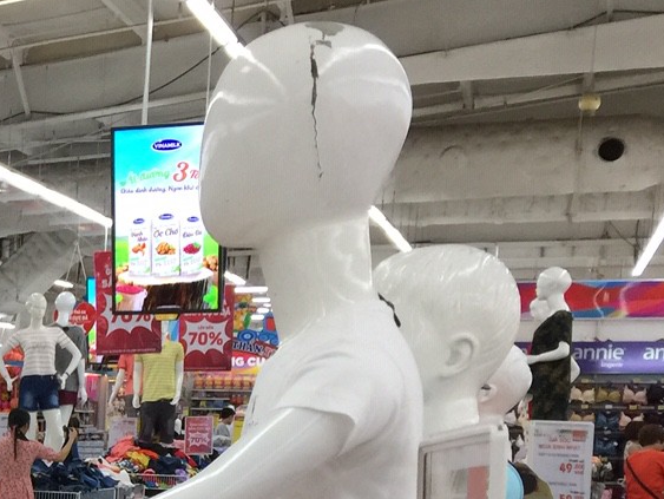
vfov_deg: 16.7
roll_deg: -2.3
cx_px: -272
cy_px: 618
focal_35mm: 84
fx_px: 1612
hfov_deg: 20.6
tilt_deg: -5.4
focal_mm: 4.15
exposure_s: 1/33
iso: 40
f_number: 2.2
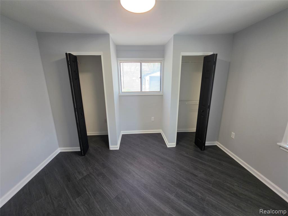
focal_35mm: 13
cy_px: 108
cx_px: 144
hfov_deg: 106.2
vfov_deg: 89.9
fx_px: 108
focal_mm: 2.2
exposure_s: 1/120
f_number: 1.9
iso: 125
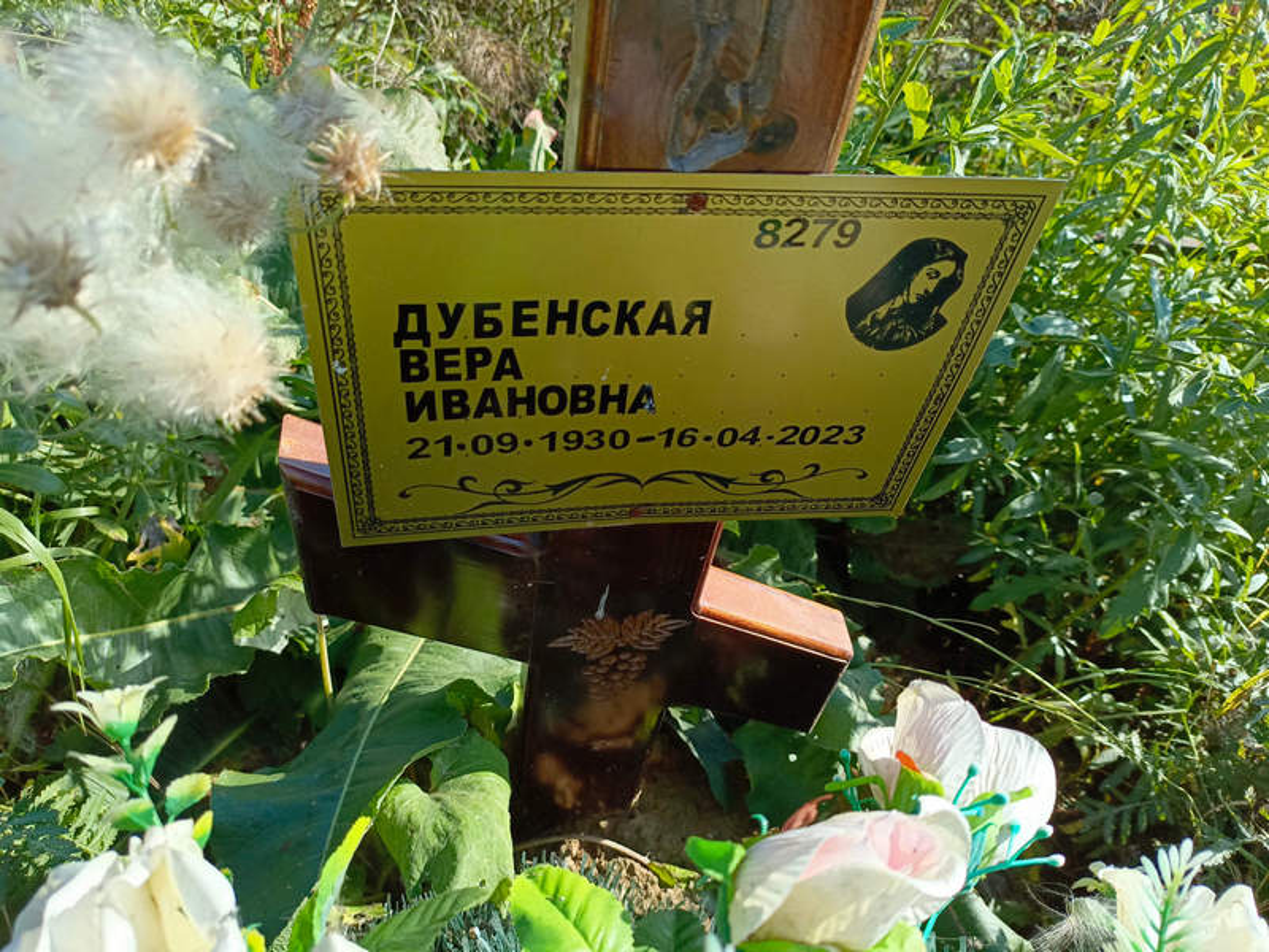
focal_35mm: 25
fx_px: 916
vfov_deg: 54.9
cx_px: 634
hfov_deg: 69.4
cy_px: 476
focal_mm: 4.76
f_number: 1.69
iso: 113
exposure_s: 1/809
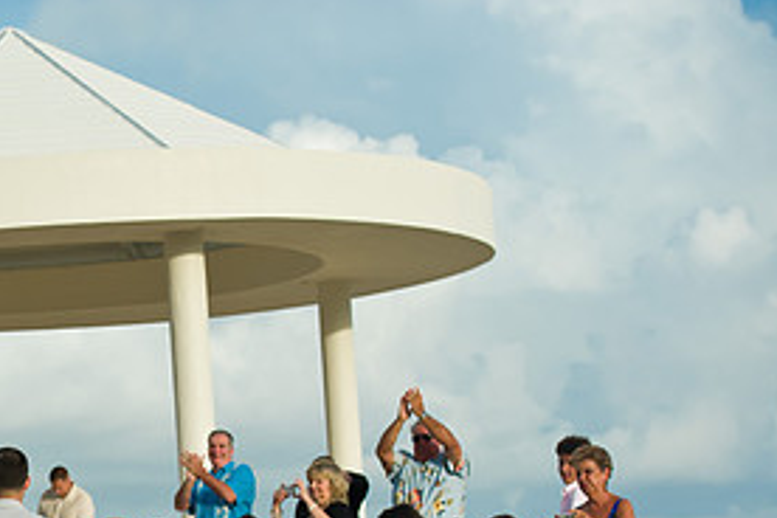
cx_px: -20
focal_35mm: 147
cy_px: 535
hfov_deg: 13.7
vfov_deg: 9.3
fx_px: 3173
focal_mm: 70
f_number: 4
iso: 200
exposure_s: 1/2000
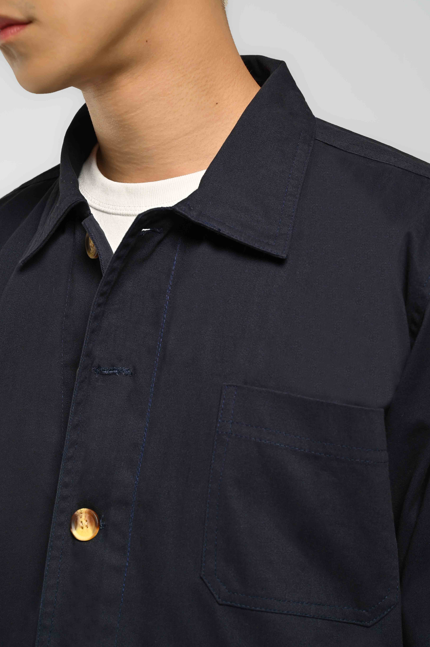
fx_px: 1399
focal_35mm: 78
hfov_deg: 17.5
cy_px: 329
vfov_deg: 26.0
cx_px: 239
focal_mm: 70
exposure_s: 1/160
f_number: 7.1
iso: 200
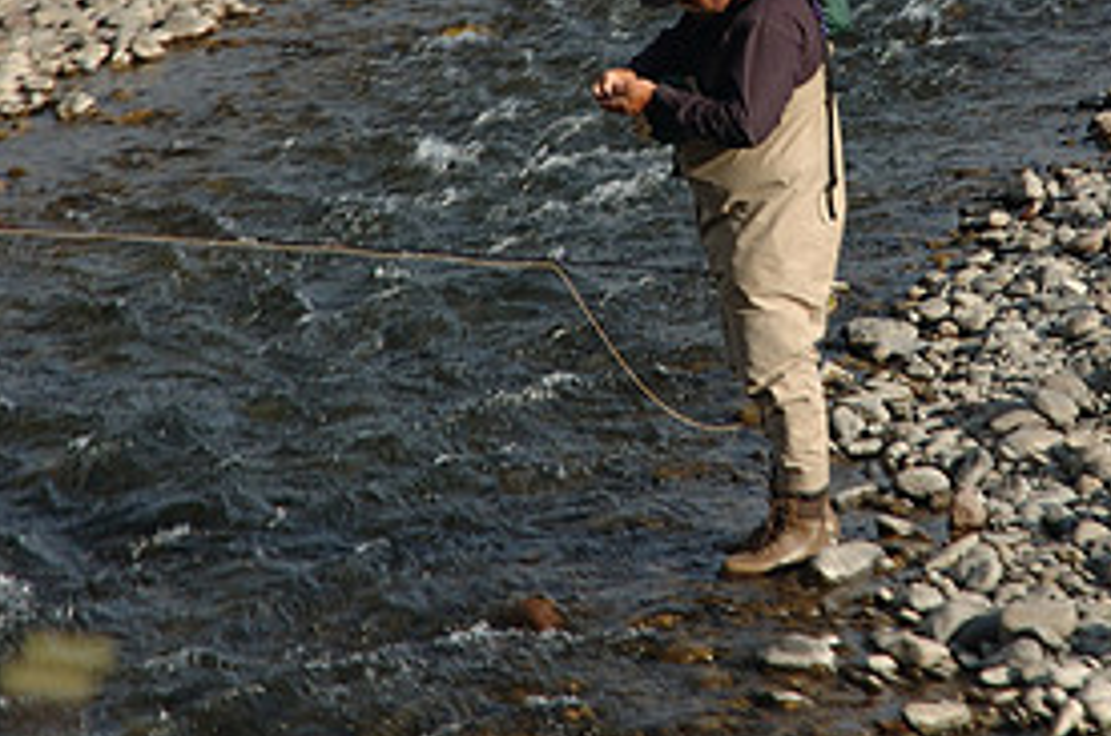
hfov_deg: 9.3
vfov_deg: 6.2
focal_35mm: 221
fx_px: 6808
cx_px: 837
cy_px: 24
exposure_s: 1/160
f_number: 6.3
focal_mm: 70
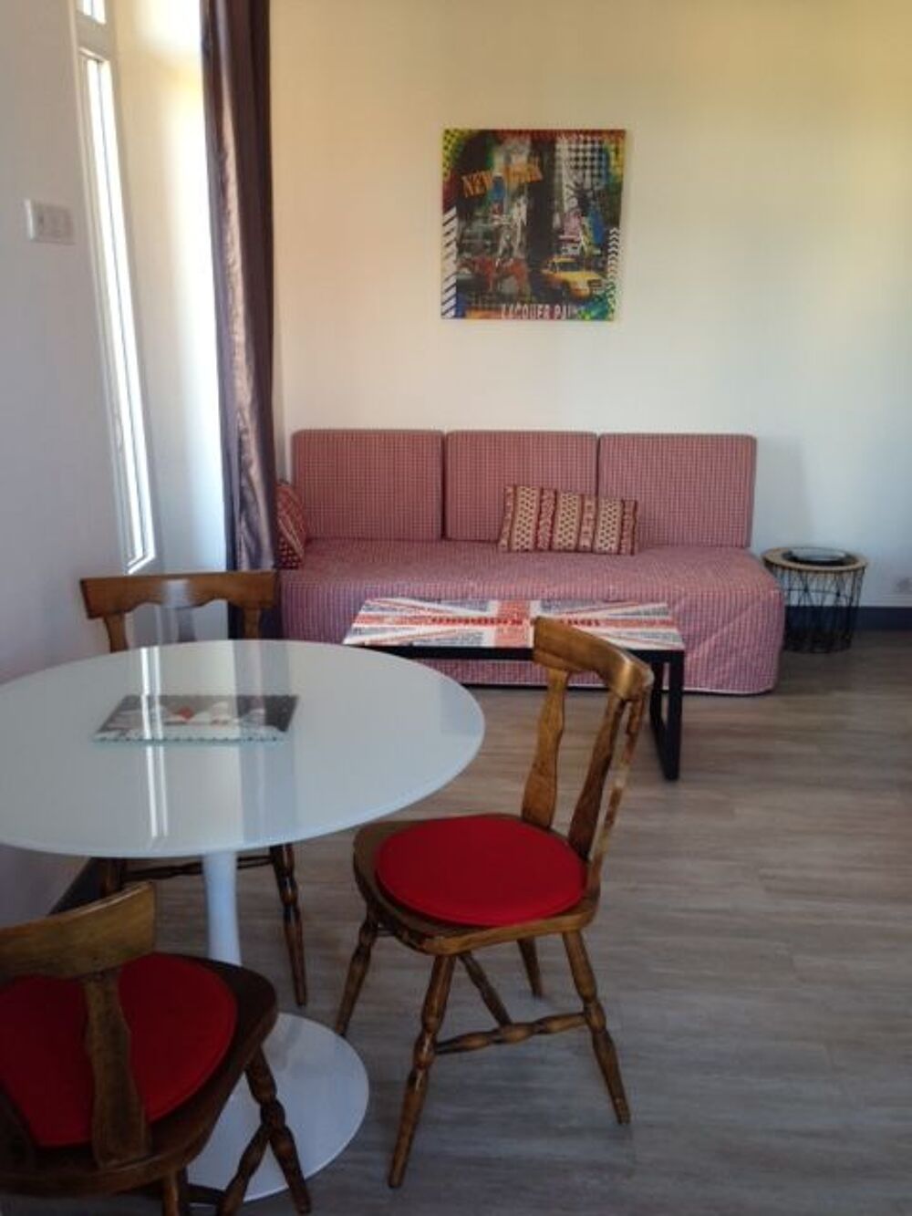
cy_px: 608
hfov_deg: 43.0
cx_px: 456
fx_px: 1159
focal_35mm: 33
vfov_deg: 55.3
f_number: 2.4
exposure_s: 1/20
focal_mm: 4.12
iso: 50
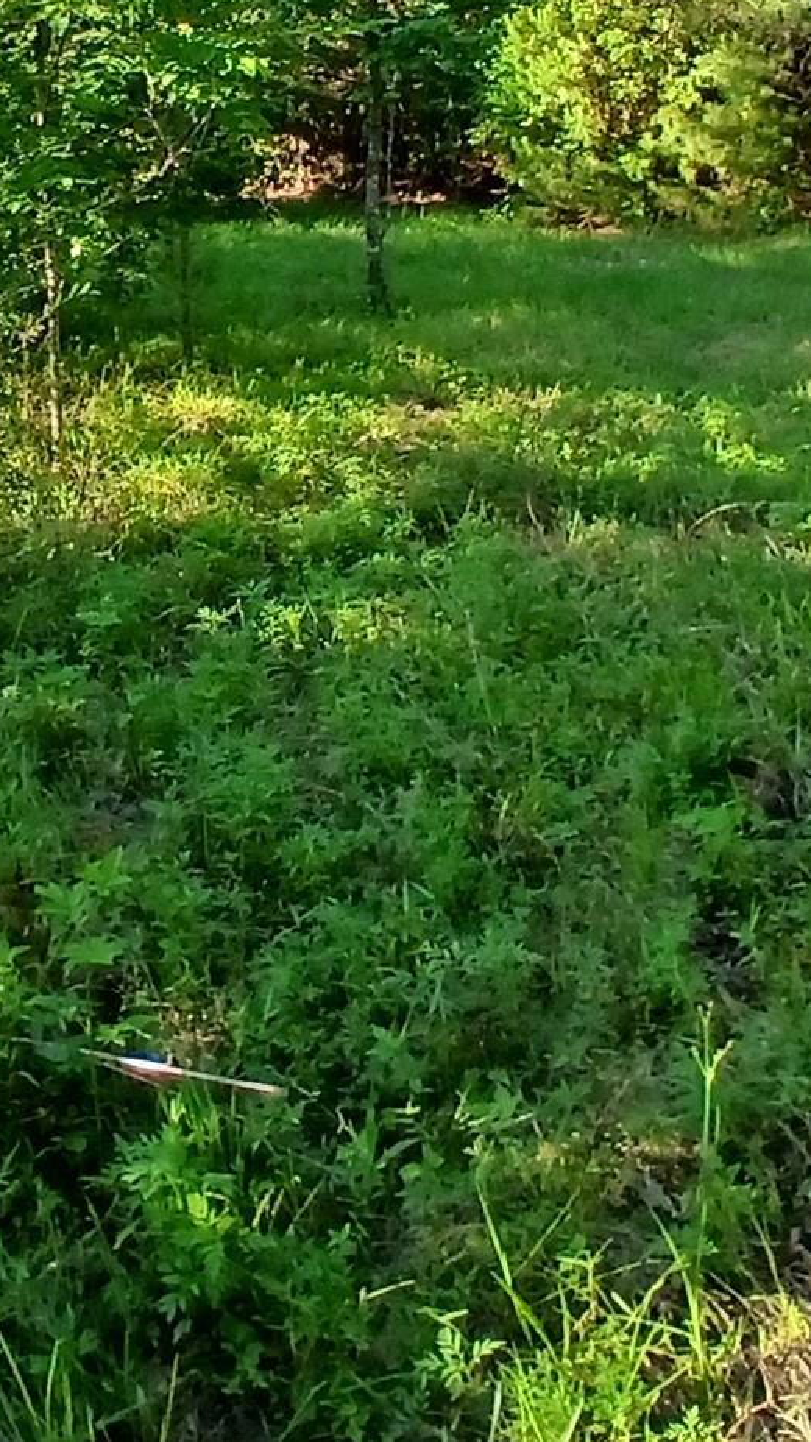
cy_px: 259
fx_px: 1568
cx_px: 109
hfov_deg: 28.1
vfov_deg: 46.4
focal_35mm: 41
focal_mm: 1.4
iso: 50
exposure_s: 1/188
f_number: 2.2
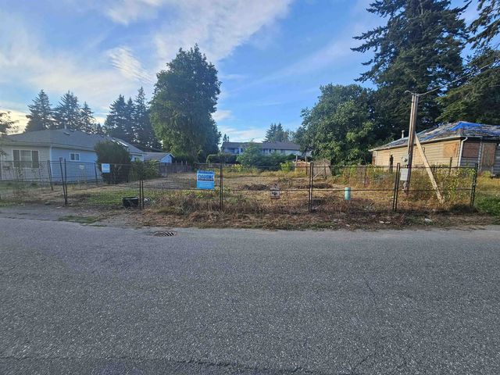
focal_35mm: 13
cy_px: 188
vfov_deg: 89.9
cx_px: 250
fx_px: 188
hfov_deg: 106.2
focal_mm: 2.2
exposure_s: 1/340
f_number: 2.2
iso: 50
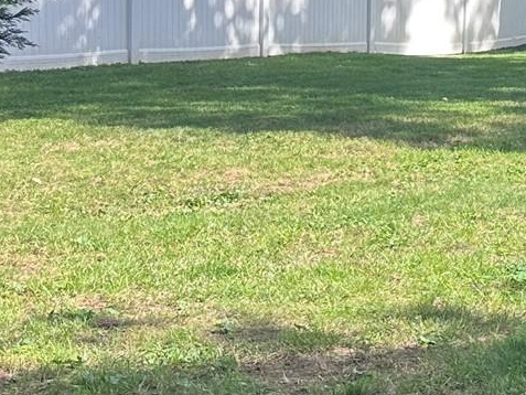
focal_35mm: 103
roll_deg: -3.9
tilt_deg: -4.5
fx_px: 1566
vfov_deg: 14.4
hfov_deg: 15.8
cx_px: 984
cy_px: 172
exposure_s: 1/943
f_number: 1.78
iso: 80
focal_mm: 6.86
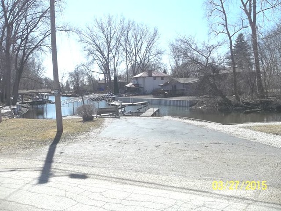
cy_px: 106
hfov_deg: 65.3
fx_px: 219
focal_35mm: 27
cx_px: 140
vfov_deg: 51.4
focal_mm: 4.9
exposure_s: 1/160
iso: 80
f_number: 8.9
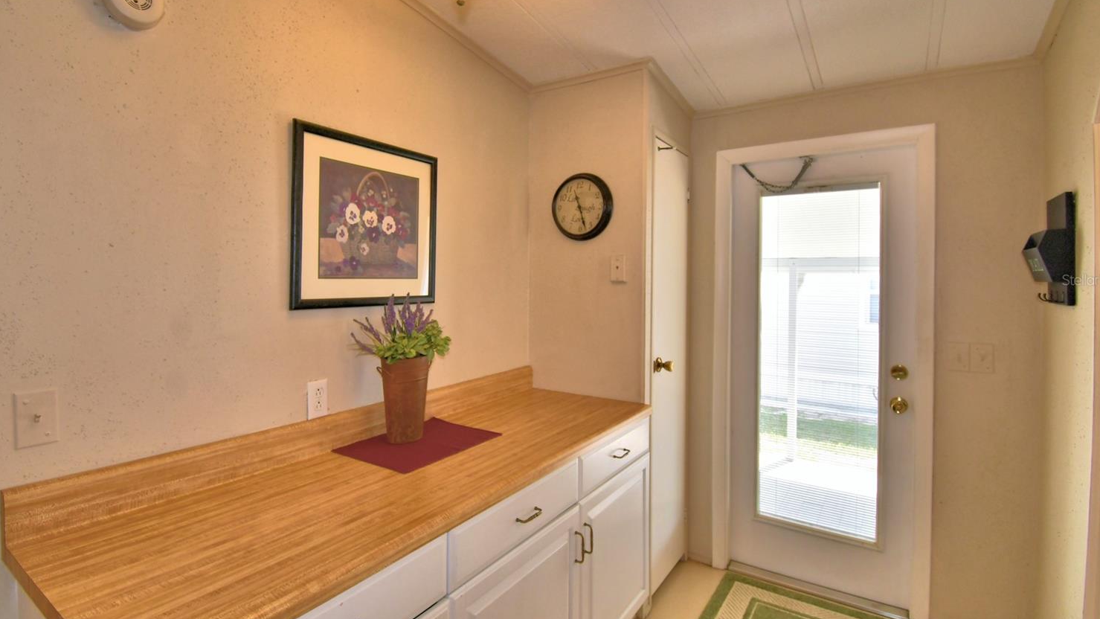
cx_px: 533
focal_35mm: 17
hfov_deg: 95.9
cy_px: 280
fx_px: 496
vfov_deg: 63.8
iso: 200
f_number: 4.5
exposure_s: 1/60
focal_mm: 10
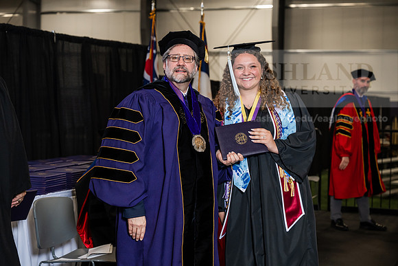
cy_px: 133
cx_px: 199
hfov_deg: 28.8
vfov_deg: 19.5
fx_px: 774
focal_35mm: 70
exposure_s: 1/200
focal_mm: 70
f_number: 4.5
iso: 1250
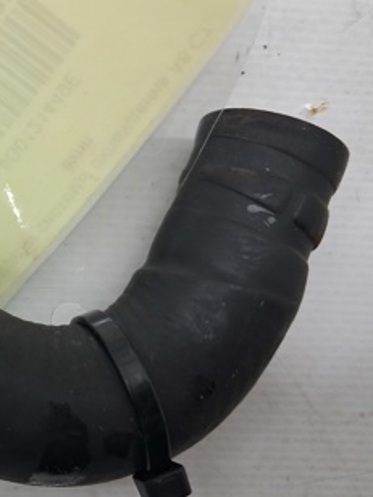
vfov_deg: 34.3
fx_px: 805
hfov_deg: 24.2
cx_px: -45
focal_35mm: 56
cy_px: 256
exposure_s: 1/50
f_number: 1.8
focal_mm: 4
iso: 50
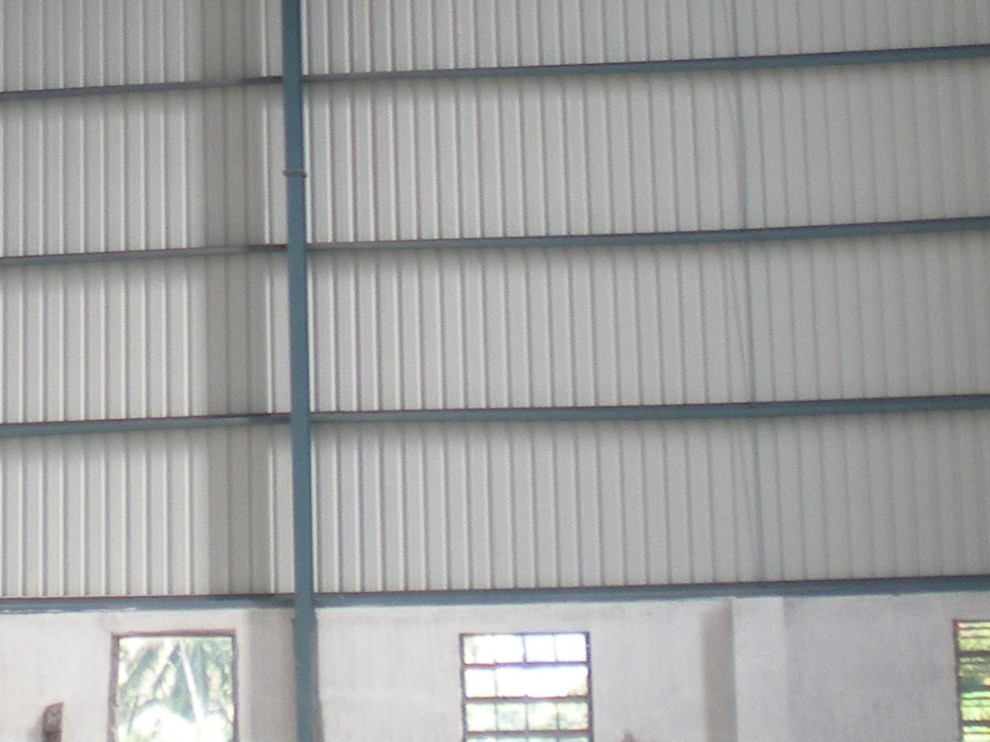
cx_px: 59
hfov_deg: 16.4
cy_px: -122
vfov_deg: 12.3
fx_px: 3374
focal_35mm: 118
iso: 84
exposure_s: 1/62.8
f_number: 3.1
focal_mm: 6.3
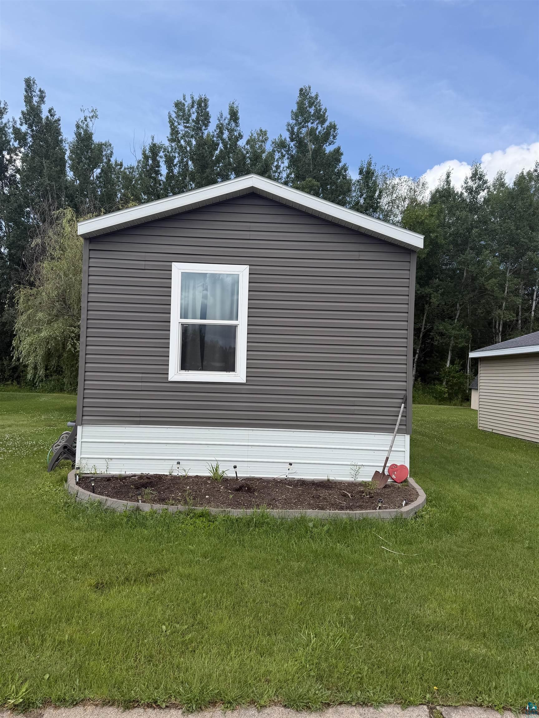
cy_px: 359
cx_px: 270
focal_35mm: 24
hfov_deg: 56.8
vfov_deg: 71.6
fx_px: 498
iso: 80
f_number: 1.78
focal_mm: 6.76
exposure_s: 1/3279
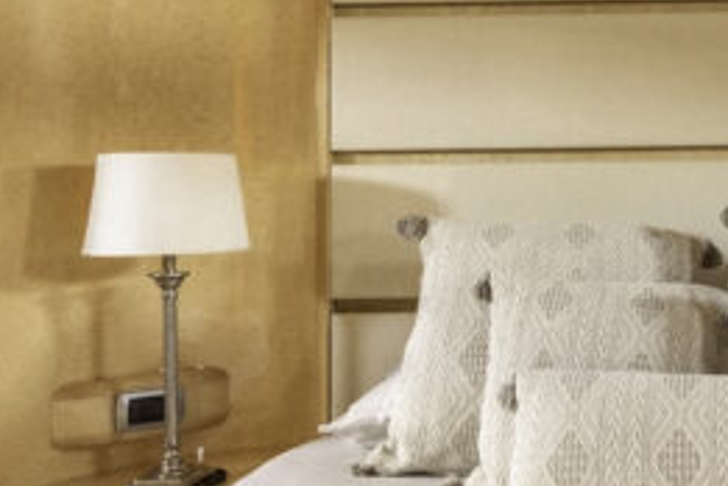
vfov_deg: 27.8
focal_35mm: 48
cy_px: 243
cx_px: 717
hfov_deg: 36.8
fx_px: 980
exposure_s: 1/5
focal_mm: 11
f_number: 8
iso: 400
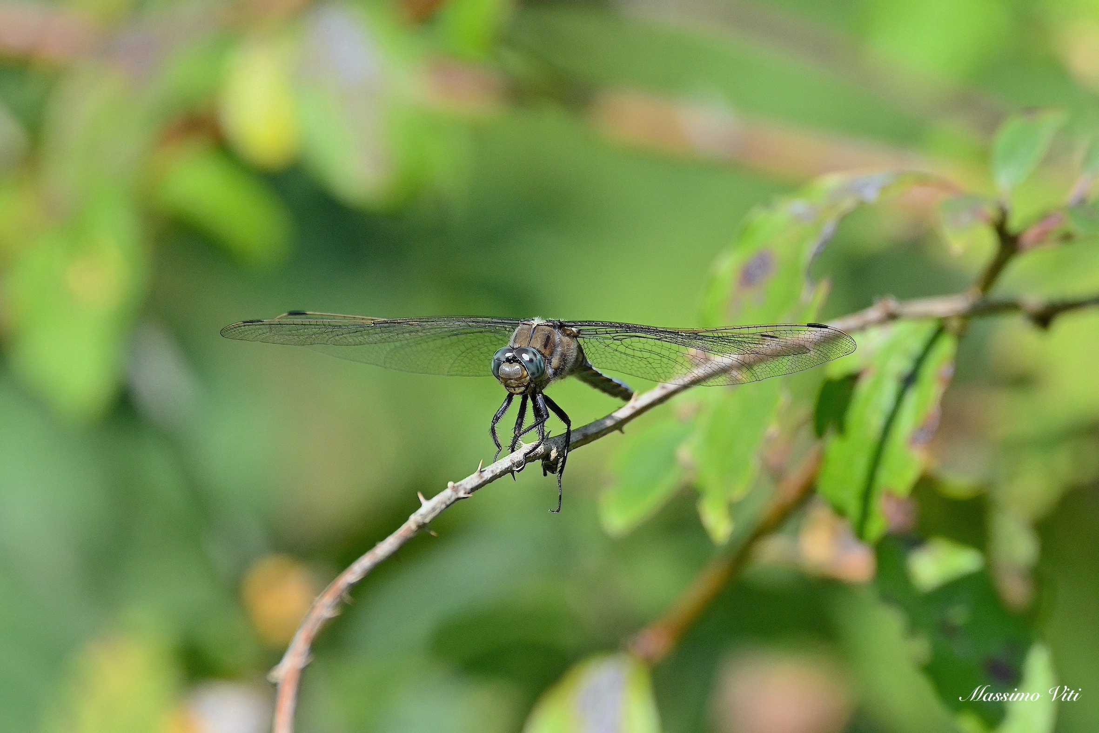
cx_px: 550
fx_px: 27475
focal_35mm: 900
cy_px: 366
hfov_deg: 2.3
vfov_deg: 1.5
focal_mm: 600
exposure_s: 1/2000
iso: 2000
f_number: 9
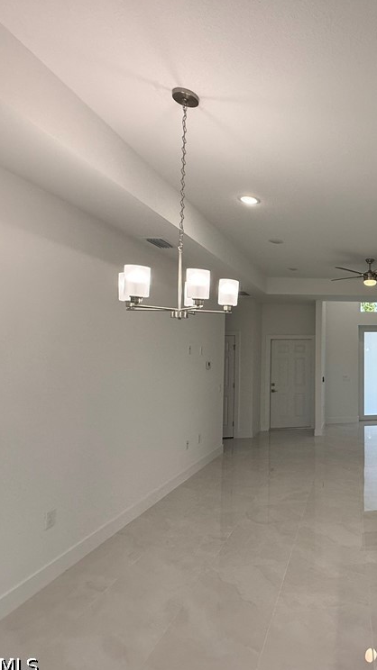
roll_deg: +0.0
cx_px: 415
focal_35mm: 21
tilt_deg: +2.4
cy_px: 335
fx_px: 374
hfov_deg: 42.2
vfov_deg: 83.9
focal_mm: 2.22
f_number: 2.2
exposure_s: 1/135
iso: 64
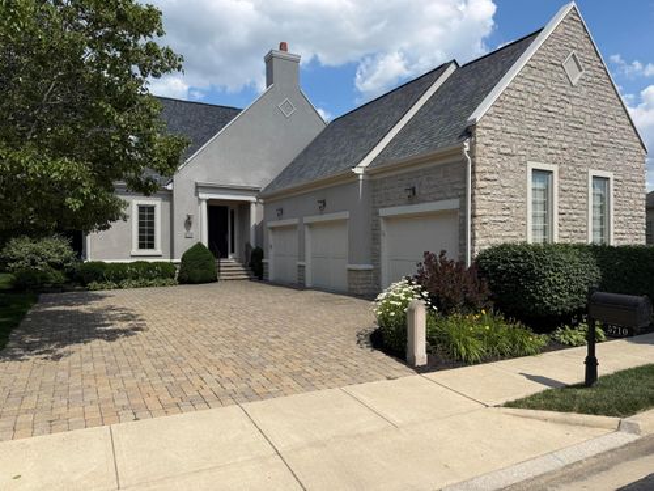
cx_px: 327
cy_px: 246
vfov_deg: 56.8
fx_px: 453
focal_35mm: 24
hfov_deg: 71.6
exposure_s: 1/5319
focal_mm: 6.76
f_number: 1.78
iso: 80
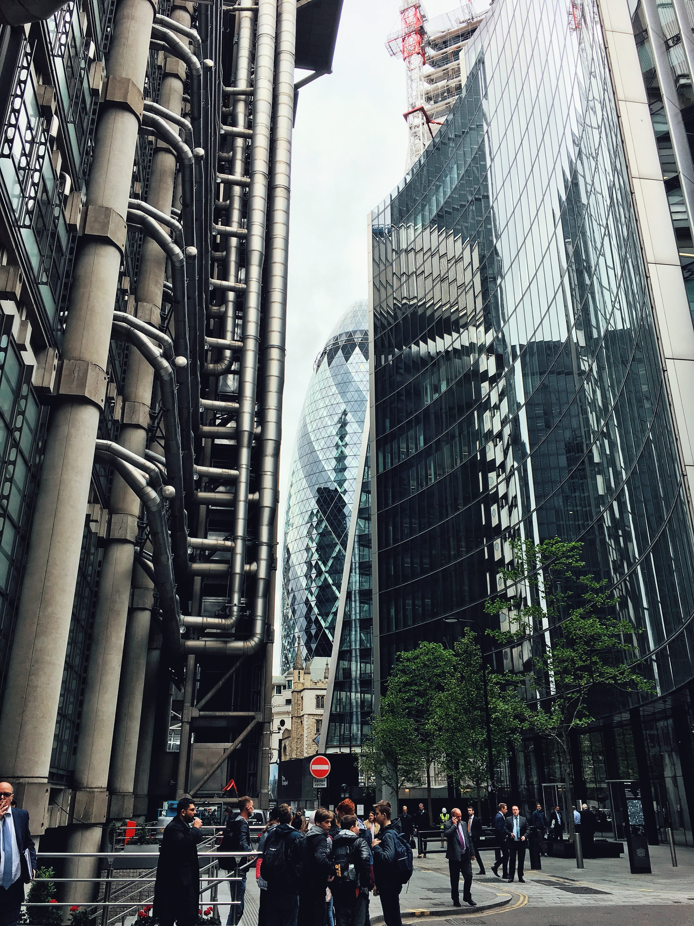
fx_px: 775
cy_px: 463
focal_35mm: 29
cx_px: 347
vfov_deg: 61.7
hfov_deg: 48.2
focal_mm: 4.15
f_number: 2.2
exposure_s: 1/416
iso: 25
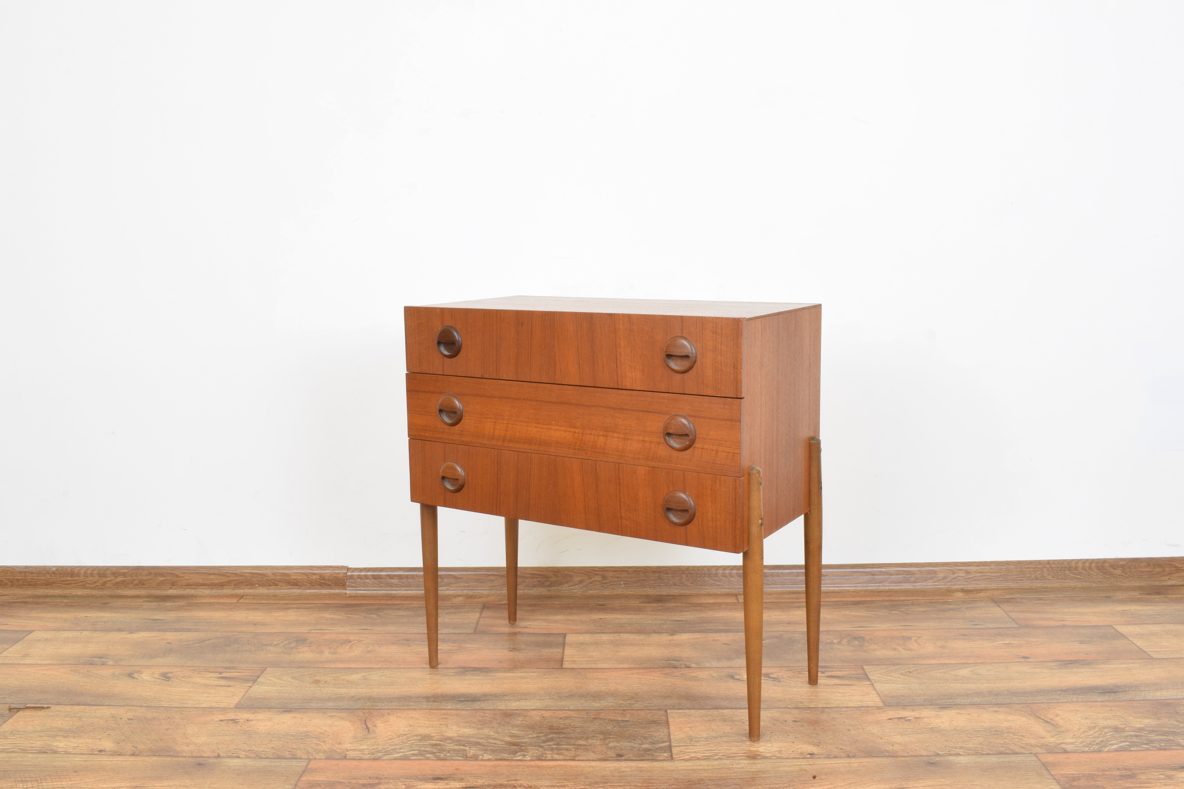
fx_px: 1085
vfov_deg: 40.0
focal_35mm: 33
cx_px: 592
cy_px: 394
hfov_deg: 57.2
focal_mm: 22
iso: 100
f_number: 25
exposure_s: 4
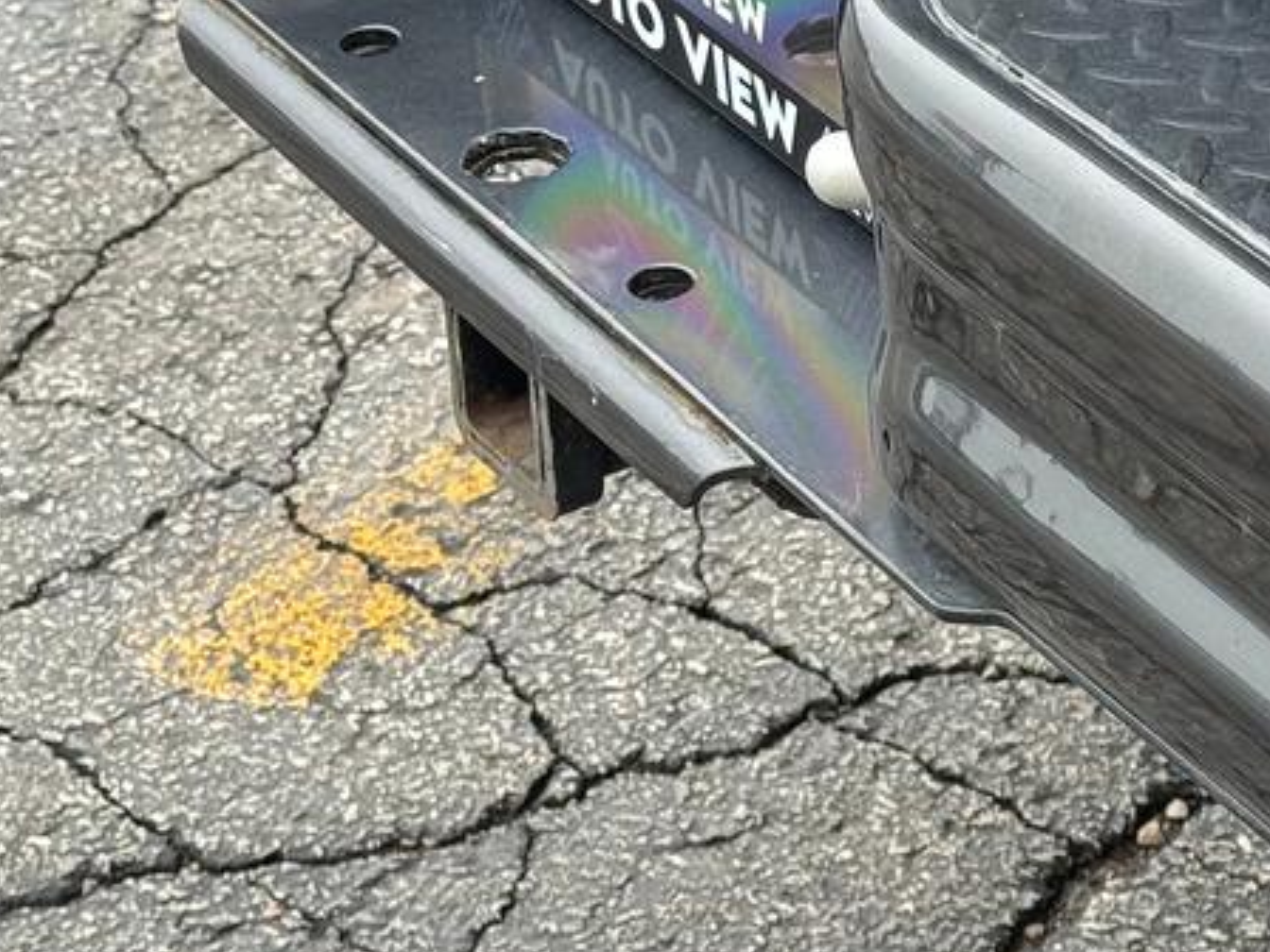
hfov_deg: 14.3
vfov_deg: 10.8
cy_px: 85
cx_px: 1069
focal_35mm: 137
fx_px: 5026
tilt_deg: -29.8
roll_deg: +2.0
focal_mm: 6.76
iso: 50
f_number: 1.78
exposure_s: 1/197
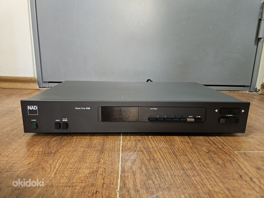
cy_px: 99
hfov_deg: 73.9
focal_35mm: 23
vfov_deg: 58.9
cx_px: 132
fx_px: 175
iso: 640
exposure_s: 1/50
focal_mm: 5.4
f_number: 1.8
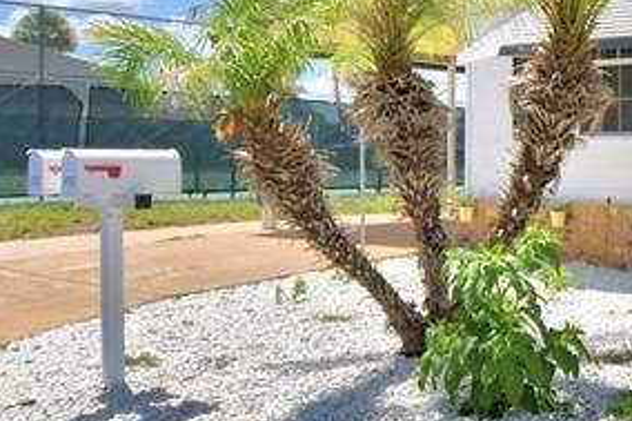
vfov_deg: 25.0
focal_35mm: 54
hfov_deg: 31.4
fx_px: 947
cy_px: 172
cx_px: 743
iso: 100
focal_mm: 10
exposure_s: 1/2500
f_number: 4.5
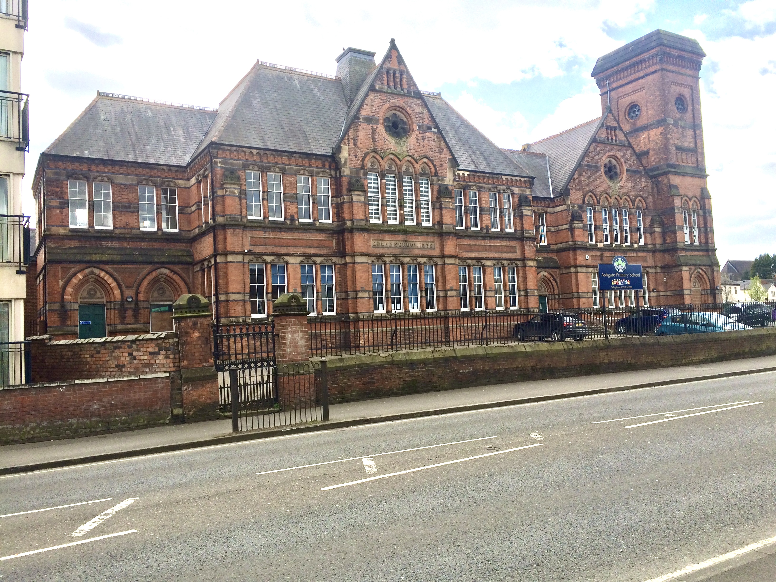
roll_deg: +3.8
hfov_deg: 61.7
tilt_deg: +3.5
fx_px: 650
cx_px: 388
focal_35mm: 29
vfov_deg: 48.2
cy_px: 291
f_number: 2.2
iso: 32
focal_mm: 4.15
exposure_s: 1/1414
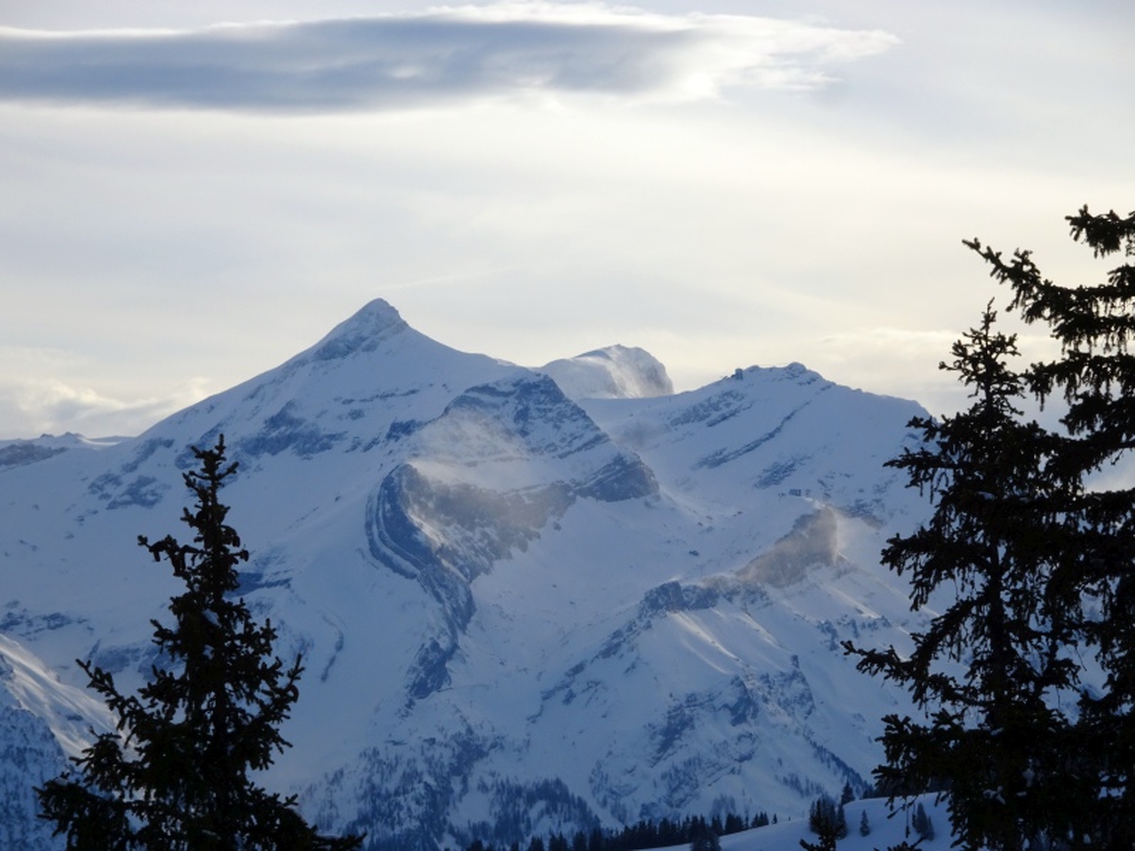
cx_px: 568
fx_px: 5836
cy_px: 426
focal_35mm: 178
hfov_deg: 11.1
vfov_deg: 8.3
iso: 80
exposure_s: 1/500
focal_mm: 30.42
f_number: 5.6
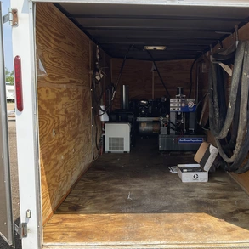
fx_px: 285
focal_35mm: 35
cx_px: 163
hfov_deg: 46.6
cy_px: 124
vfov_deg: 47.2
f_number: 1.8
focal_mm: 3
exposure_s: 1/657
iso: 25
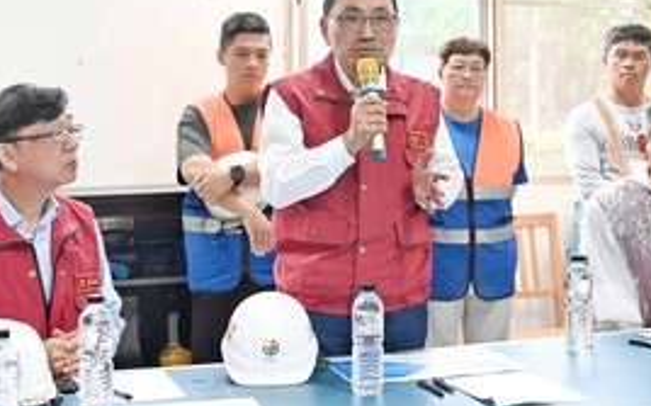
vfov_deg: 20.1
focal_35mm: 64
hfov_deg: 31.9
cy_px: 98
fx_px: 1135
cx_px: 386
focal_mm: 42
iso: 2000
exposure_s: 1/125
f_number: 4
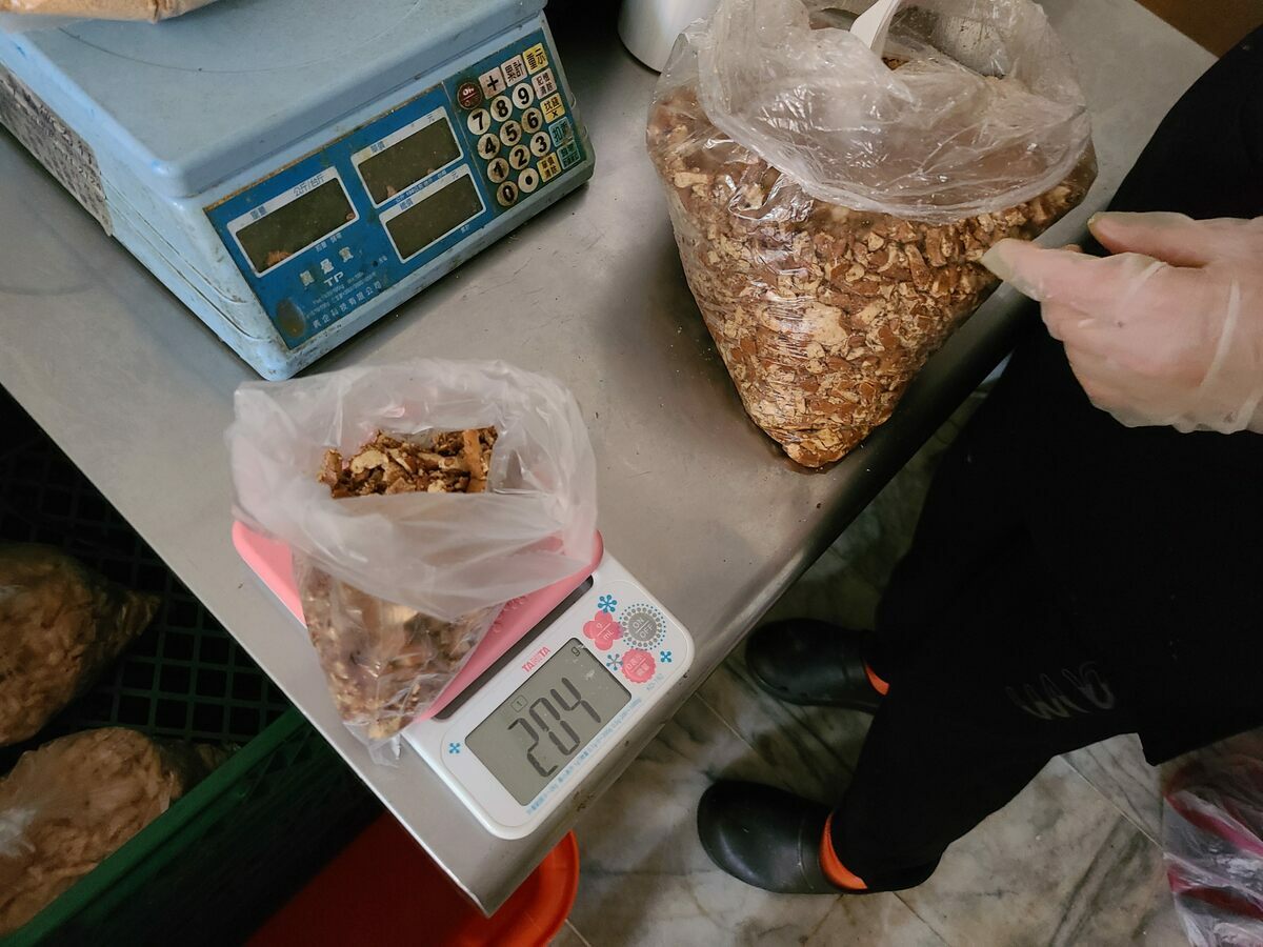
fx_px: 949
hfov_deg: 67.3
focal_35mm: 26
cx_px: 632
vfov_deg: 53.1
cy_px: 474
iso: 1000
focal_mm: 5.4
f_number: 1.8
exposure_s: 1/24
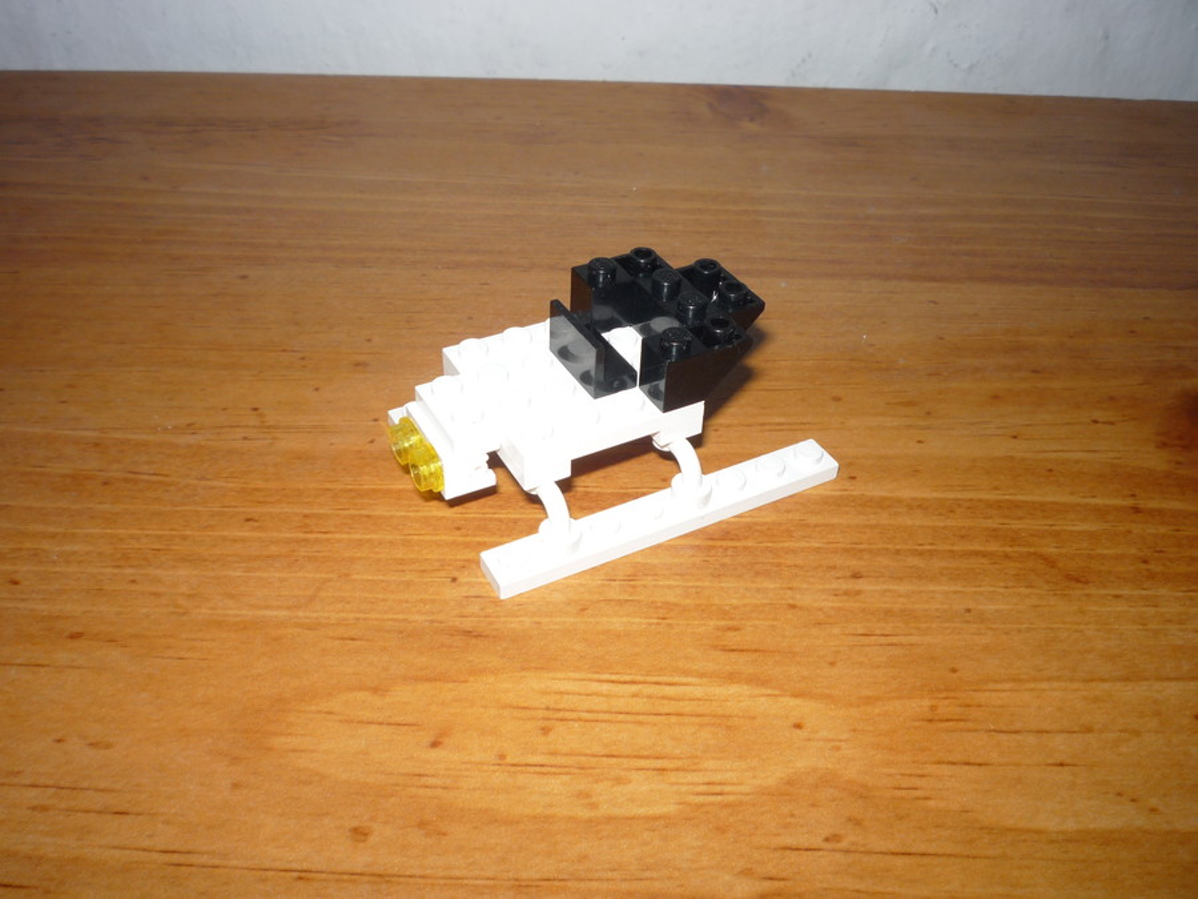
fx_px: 1107
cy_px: 450
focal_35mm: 32
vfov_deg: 44.2
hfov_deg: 56.8
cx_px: 599
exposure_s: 1/30
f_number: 4
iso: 100
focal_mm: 5.2
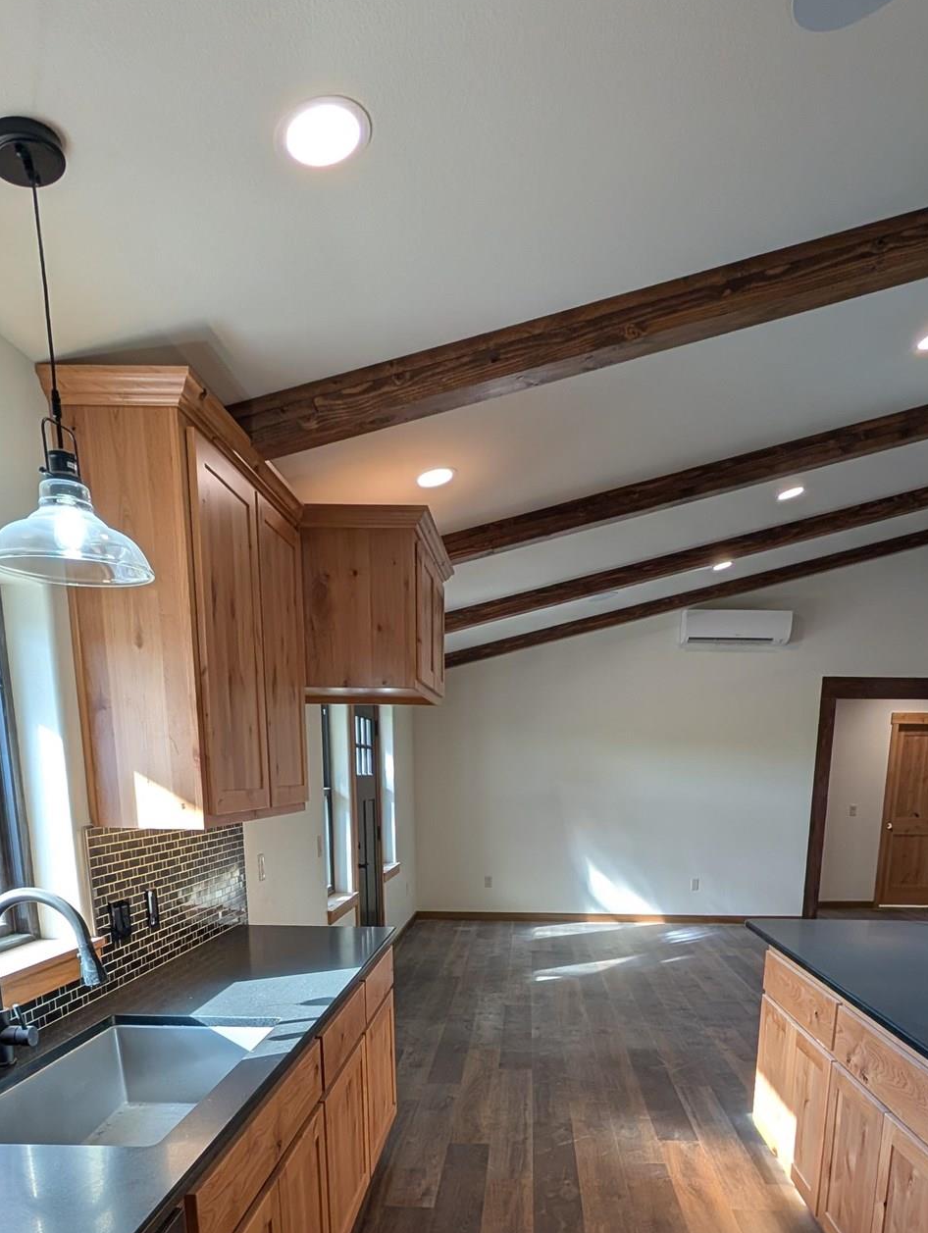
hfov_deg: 61.0
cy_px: 975
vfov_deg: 69.4
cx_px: 519
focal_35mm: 22
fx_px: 785
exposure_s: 1/212
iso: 70
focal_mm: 2.02
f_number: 1.7
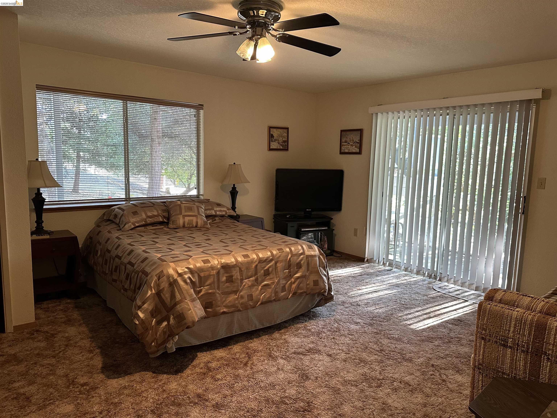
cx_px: 278
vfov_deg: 56.8
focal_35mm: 24
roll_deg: -1.4
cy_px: 209
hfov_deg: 71.6
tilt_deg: -7.4
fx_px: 386
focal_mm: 6.86
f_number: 1.78
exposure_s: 1/60
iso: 400
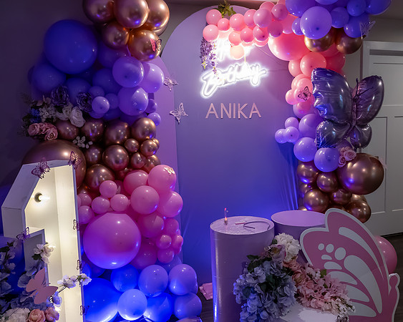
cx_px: 223
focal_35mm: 30
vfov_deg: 48.5
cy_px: 157
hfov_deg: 58.7
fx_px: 358
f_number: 7.1
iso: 2500
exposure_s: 1/80
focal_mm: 17
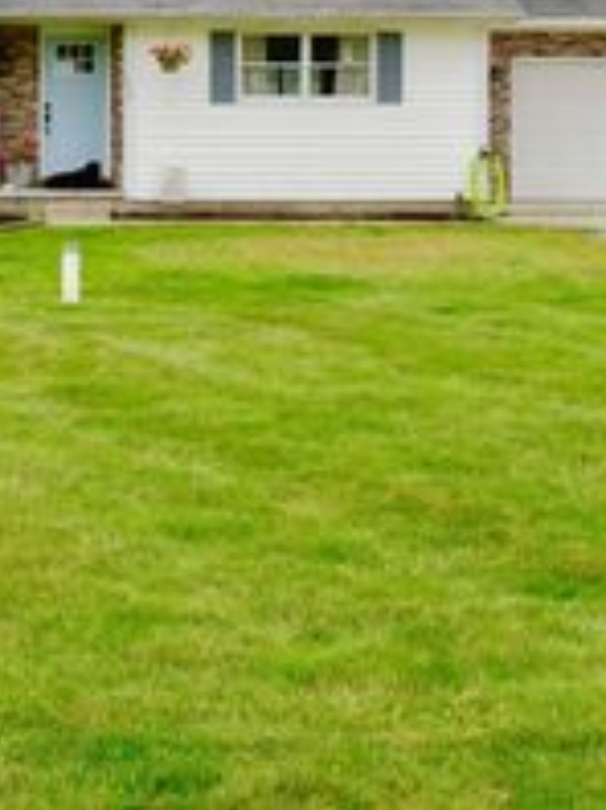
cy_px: 133
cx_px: 98
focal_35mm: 73
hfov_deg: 19.9
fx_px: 1708
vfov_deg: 26.1
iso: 400
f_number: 10
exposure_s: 1/320
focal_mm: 20
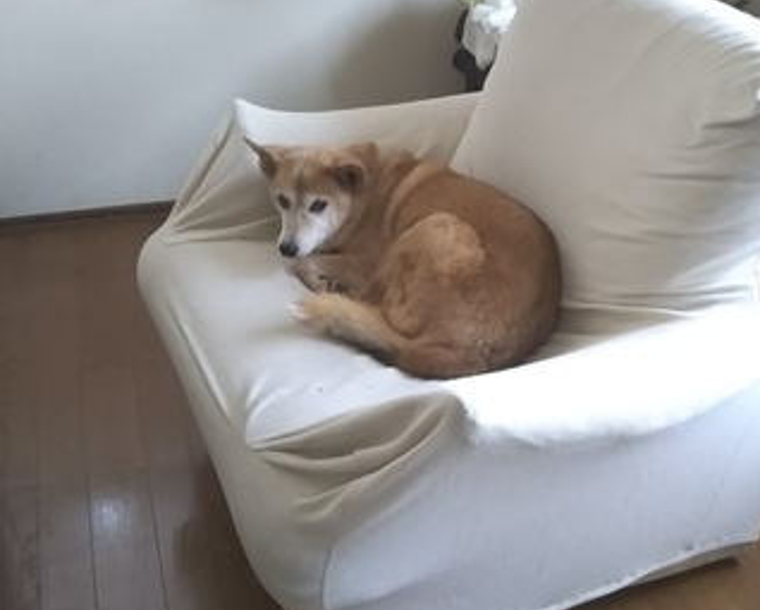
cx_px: 446
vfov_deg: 32.8
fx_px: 1036
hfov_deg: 40.2
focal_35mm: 46
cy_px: 306
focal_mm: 4
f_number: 2.2
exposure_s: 1/30
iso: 250
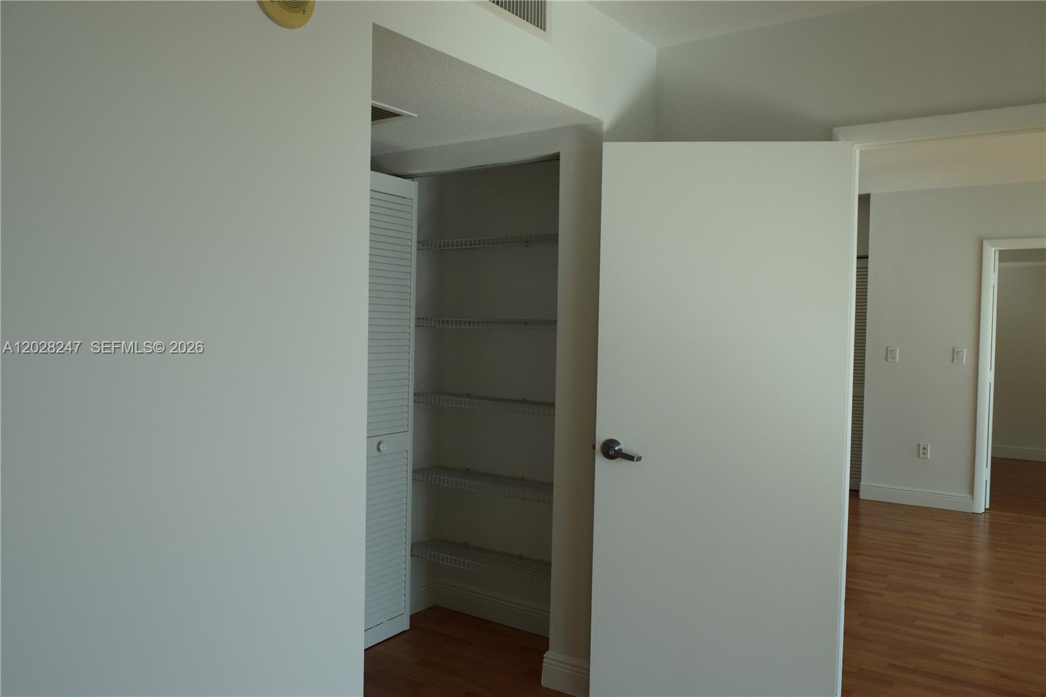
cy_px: 348
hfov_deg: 67.4
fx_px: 784
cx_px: 523
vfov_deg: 47.9
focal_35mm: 27
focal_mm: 18
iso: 400
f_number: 10
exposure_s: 1/250
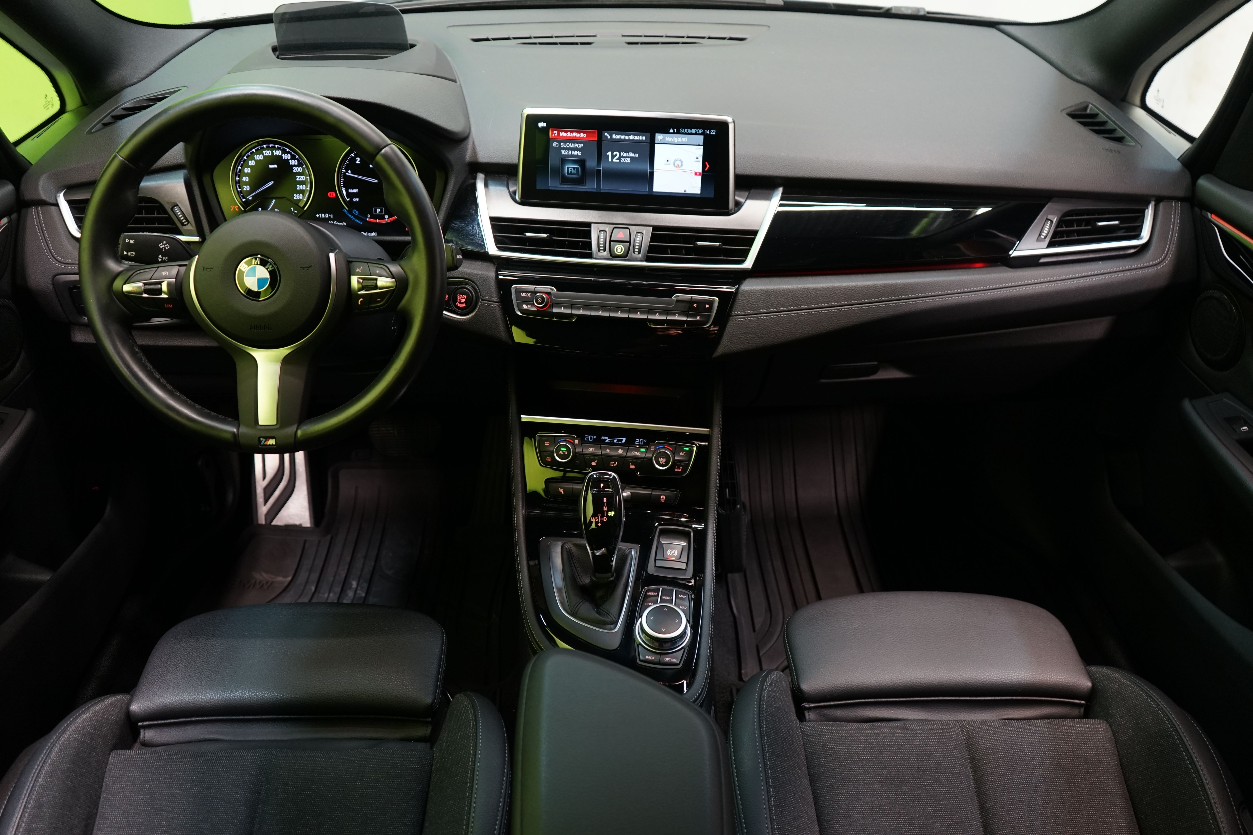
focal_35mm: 29
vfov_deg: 45.0
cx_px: 626
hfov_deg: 63.7
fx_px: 1009
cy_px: 418
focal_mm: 29
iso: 800
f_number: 3.5
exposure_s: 1/30
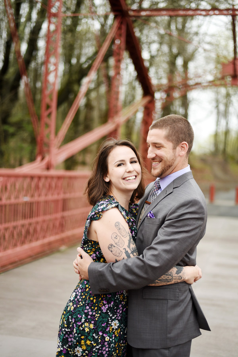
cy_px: 178
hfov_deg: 27.0
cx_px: 119
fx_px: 495
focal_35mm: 50
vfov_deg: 39.6
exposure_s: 1/2500
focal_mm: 50
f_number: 1.8
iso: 640
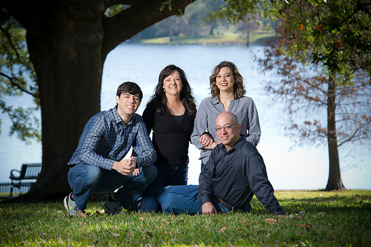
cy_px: 124
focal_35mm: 155
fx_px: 1596
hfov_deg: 13.3
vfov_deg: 8.8
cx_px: 186
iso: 200
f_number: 5.6
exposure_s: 1/200
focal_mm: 155
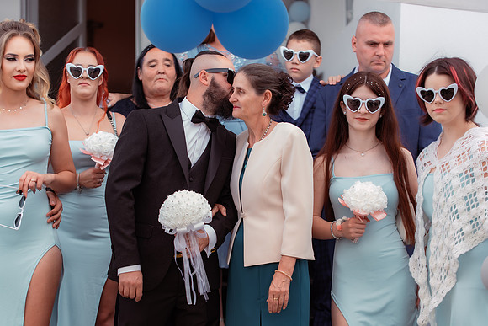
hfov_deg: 22.6
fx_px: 1220
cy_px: 163
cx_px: 244
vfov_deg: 15.2
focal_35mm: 90
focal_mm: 90
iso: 400
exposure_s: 1/800
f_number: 3.2
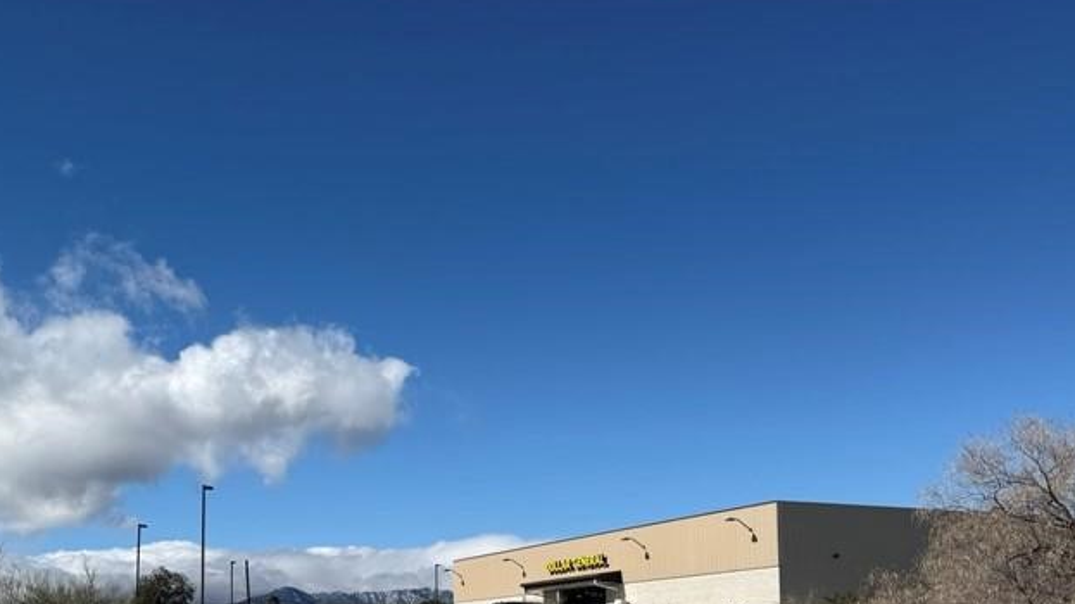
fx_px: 1225
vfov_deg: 26.6
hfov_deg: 47.2
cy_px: 556
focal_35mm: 43
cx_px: 459
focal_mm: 6.76
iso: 80
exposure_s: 1/9091
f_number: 1.78
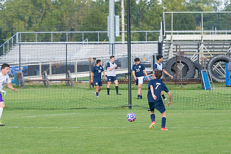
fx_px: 2464
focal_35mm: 384
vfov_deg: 3.6
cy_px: 90
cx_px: 144
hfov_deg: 5.4
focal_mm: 200
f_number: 5.6
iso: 1000
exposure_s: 1/1600
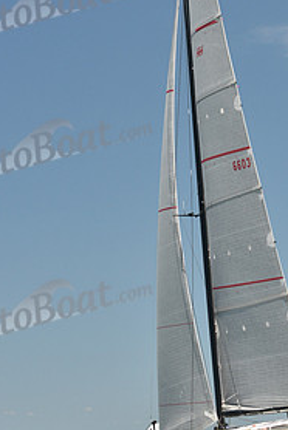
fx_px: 1748
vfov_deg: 14.0
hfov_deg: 9.4
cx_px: 233
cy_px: 210
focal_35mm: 146
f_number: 4
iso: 320
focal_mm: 70
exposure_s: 1/1250
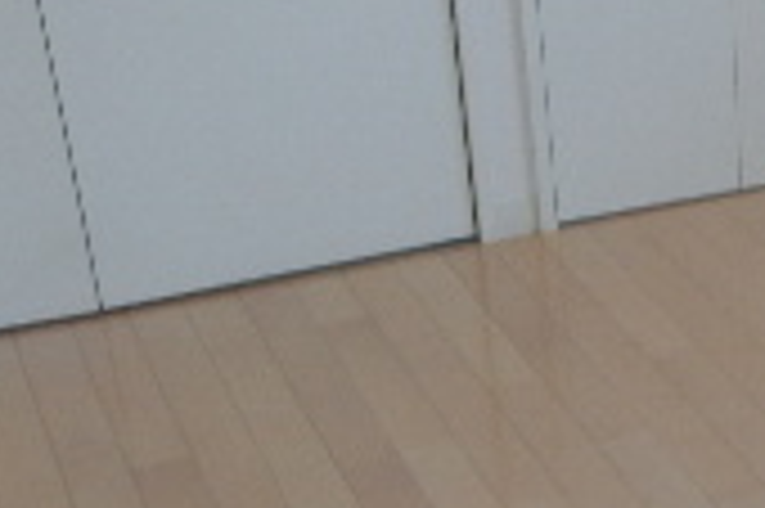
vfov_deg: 13.9
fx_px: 2080
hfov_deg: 19.0
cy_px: 409
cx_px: 1048
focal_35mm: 98
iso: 125
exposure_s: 1/30
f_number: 3.7
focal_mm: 4.5
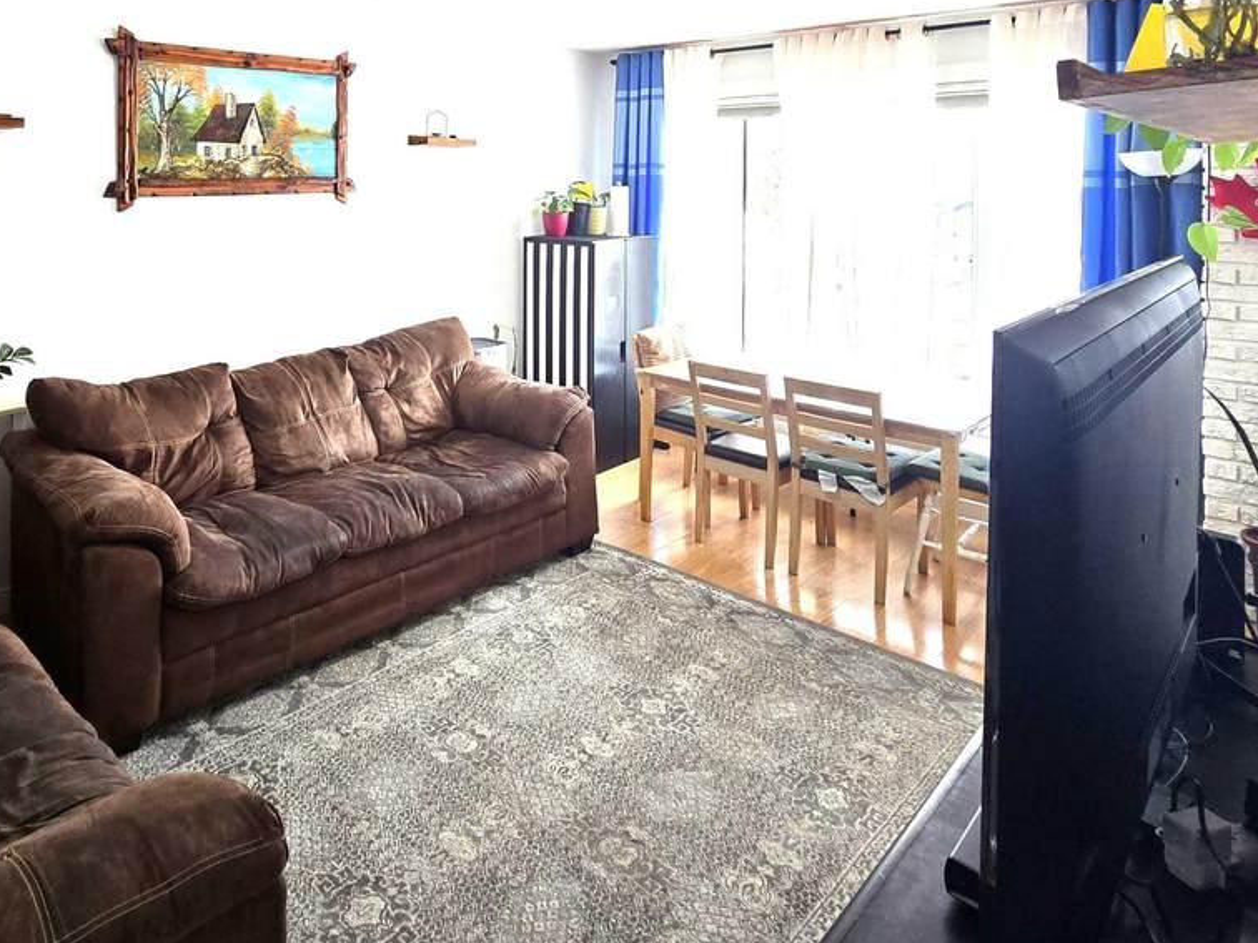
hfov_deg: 74.8
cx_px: 459
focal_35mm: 22
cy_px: 175
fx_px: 800
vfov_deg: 56.2
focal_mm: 2.2
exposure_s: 1/60
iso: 64
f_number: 2.2
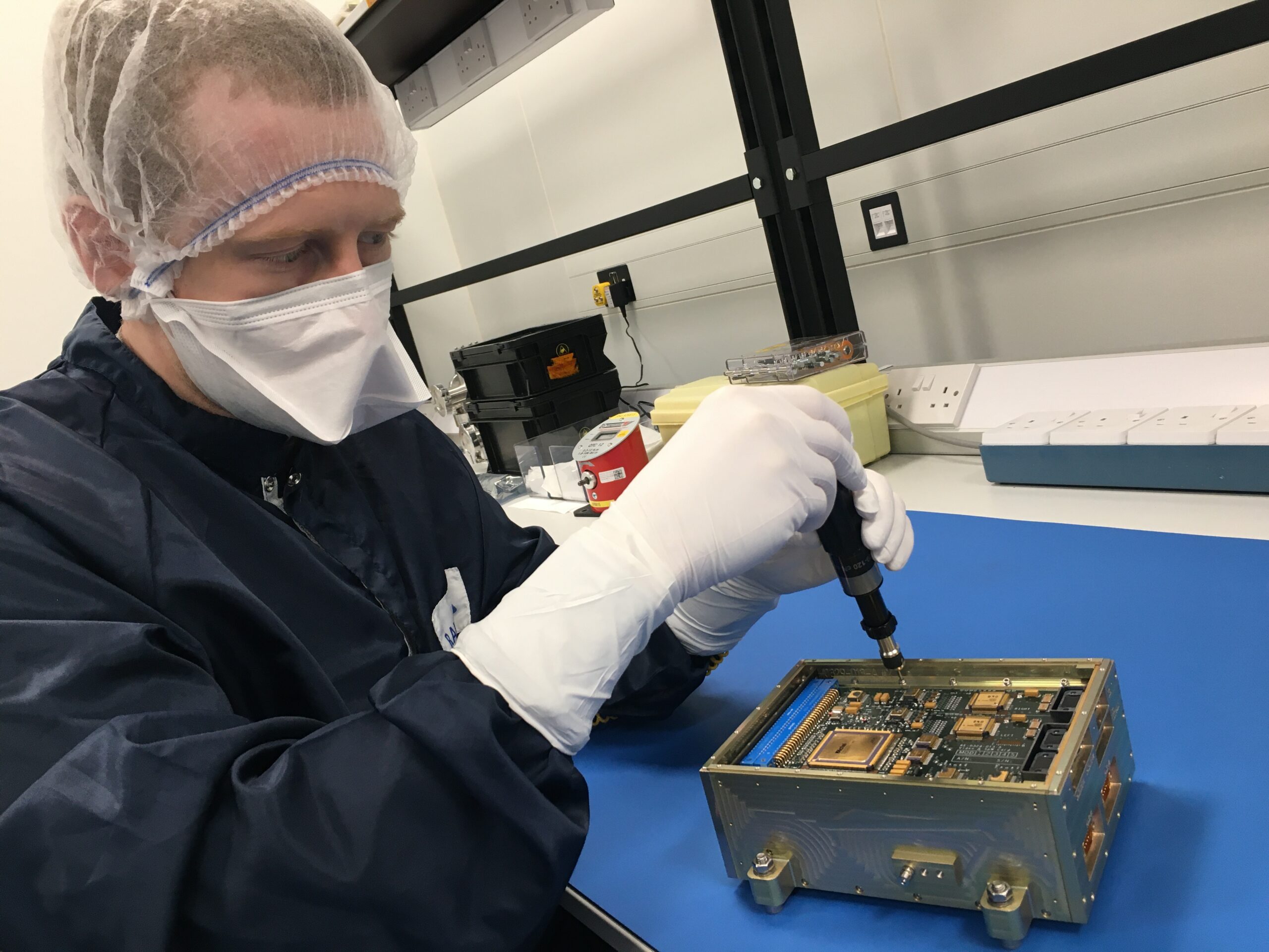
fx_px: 1063
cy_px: 476
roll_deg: +15.7
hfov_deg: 61.7
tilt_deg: -10.5
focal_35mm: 29
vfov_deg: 48.2
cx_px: 634
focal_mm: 4.15
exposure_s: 1/33
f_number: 2.2
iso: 40
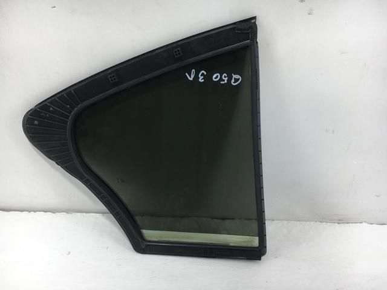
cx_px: 194
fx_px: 324
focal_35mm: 29
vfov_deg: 48.2
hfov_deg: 61.7
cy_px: 145
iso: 25
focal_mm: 4.15
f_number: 2.2
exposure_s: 1/122
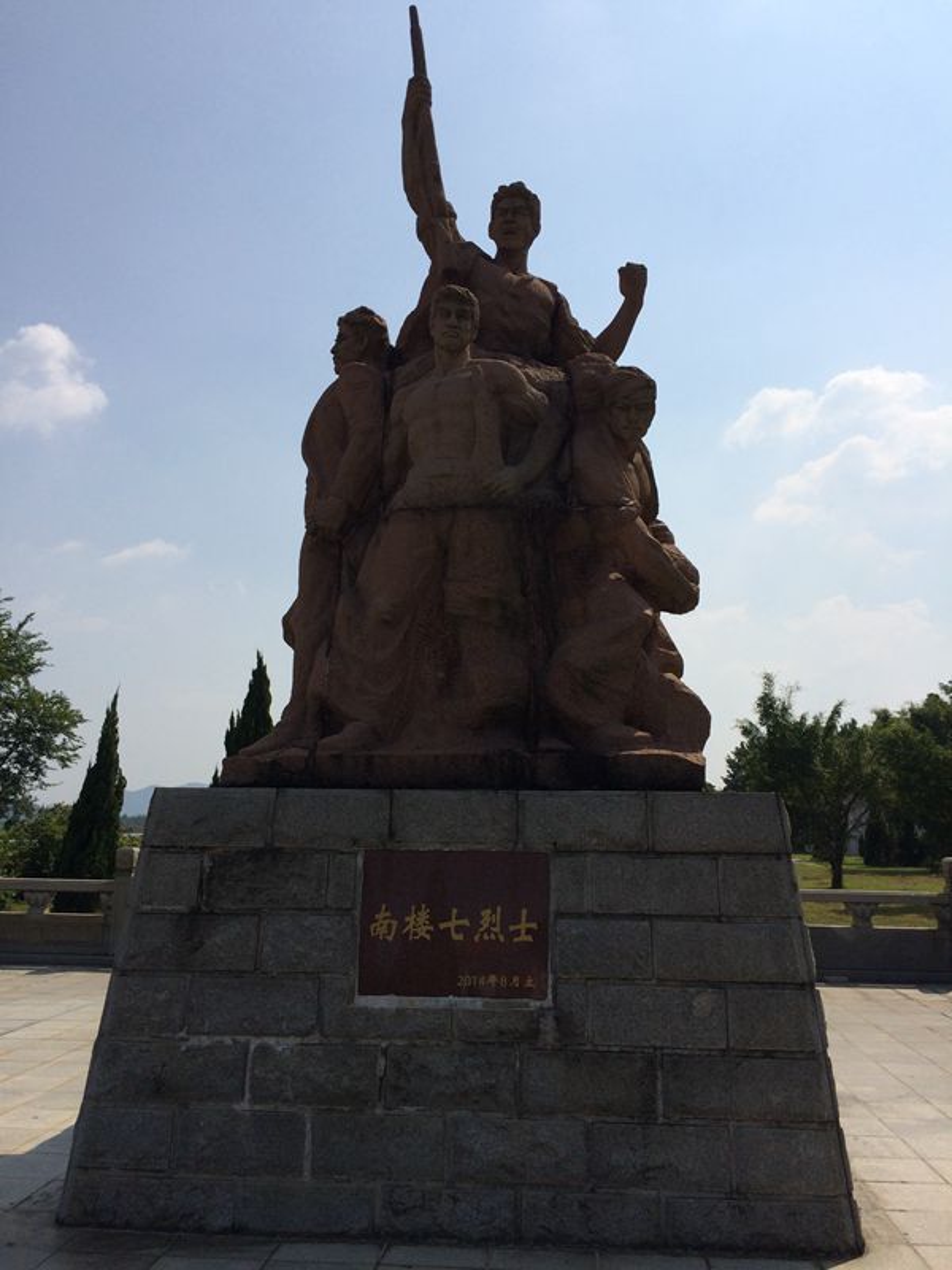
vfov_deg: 61.7
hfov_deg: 48.2
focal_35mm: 29
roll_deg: +1.2
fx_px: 1063
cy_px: 635
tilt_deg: +8.4
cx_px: 476
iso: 32
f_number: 2.2
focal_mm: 4.15
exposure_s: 1/5128
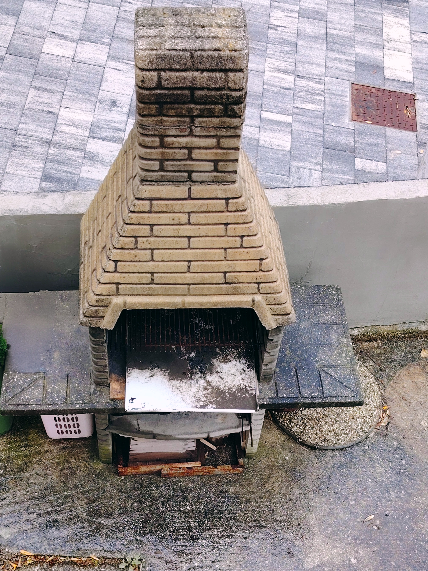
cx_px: 214
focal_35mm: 50
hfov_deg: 29.1
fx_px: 824
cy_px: 286
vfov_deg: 38.2
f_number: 1.75
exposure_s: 1/188
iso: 100
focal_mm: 5.25
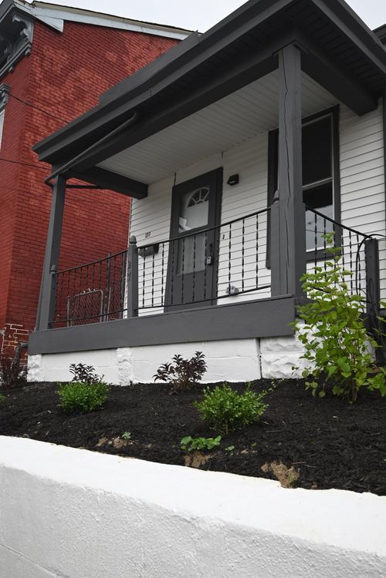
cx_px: 193
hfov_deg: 43.6
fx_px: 482
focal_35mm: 30
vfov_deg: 61.9
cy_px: 289
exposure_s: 1/800
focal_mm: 20
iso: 500
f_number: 5.6
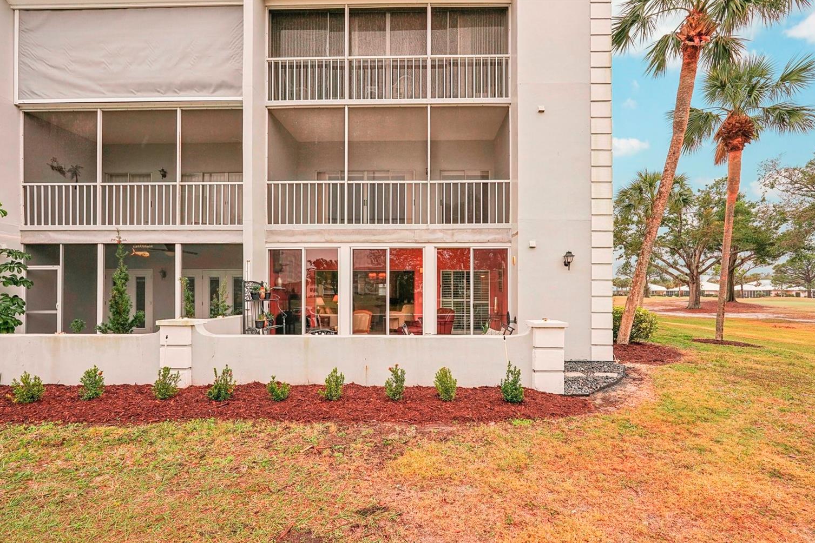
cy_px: 286
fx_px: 397
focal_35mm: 18
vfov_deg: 68.7
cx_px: 415
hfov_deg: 91.5
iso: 400
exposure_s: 1/250
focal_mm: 16.5
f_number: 8
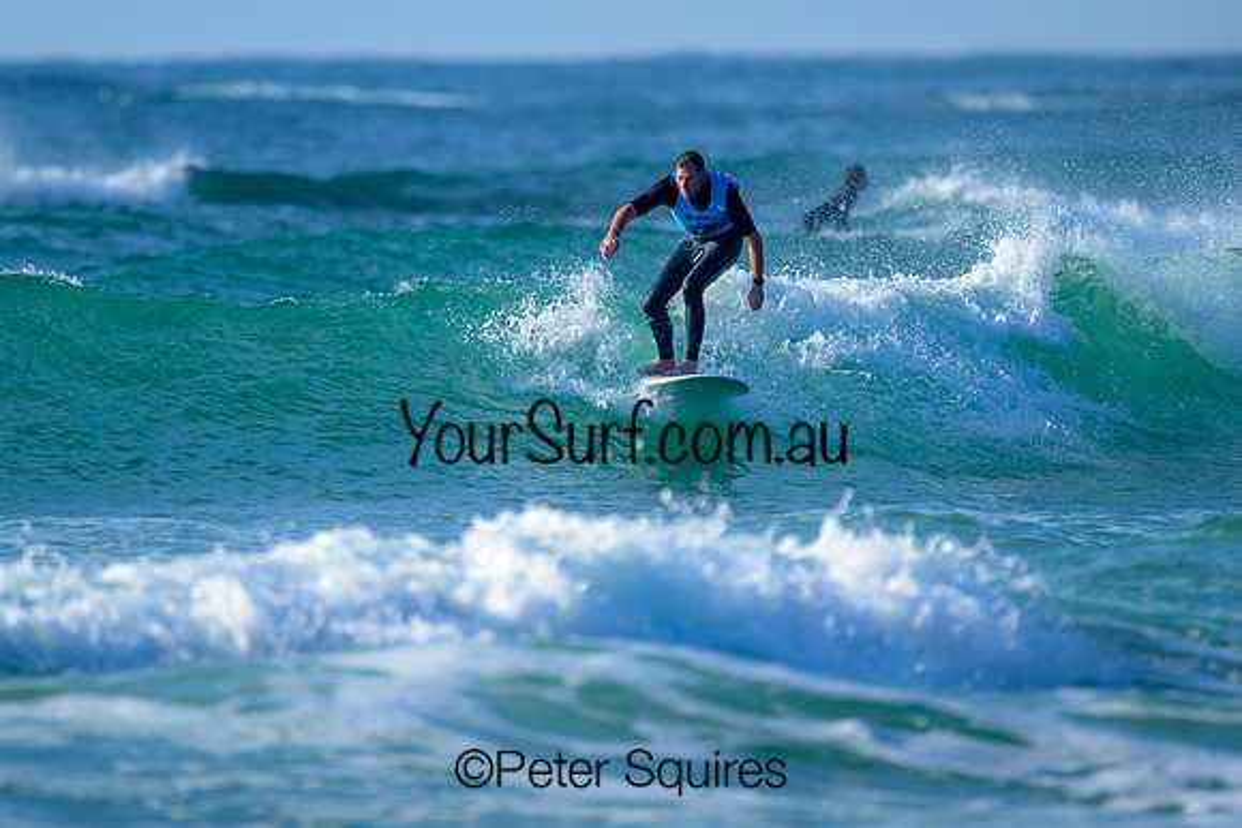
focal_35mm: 1100
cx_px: 495
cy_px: 339
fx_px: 37956
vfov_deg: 1.3
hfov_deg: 1.9
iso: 320
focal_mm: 800
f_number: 6.3
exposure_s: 1/2000
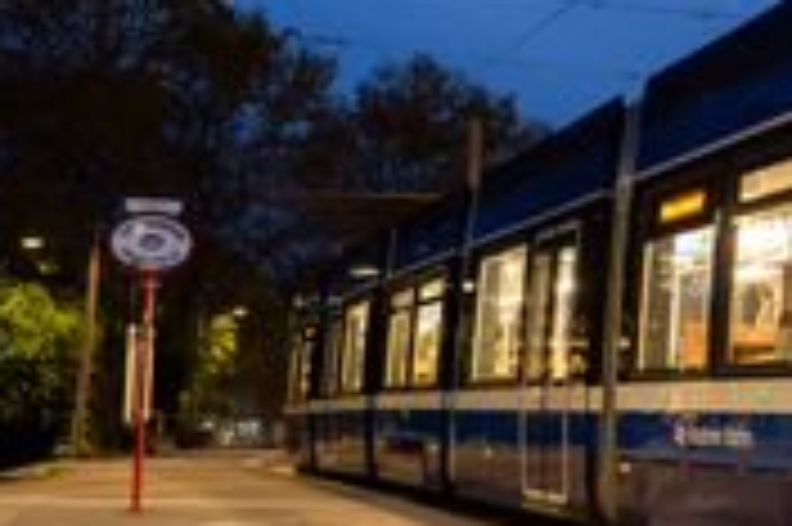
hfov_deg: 25.0
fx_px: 1473
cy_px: 169
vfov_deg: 20.2
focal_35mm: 67
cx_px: 1098
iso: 2500
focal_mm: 23
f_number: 4
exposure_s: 1/25
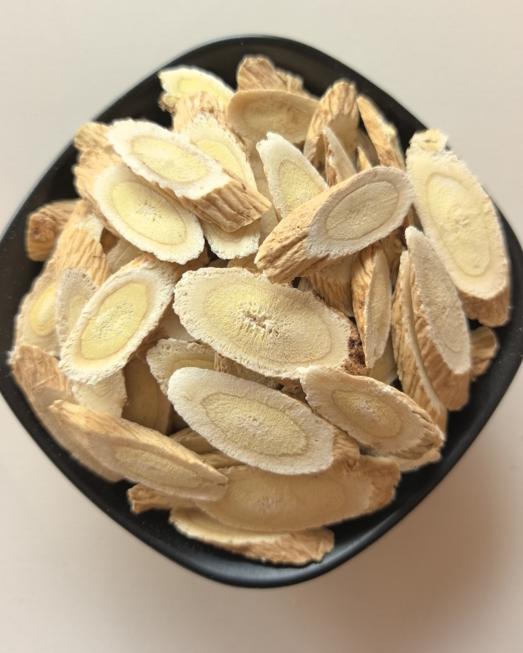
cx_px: 259
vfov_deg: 60.4
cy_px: 304
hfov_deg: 50.0
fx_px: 561
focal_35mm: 29
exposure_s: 1/144
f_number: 2
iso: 50
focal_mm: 6.98
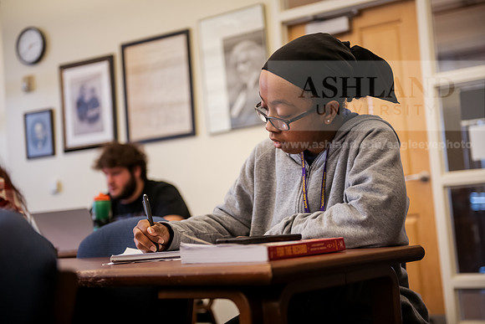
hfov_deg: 36.2
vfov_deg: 24.6
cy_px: 162
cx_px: 242
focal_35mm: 55
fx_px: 741
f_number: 2.8
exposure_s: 1/200
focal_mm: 55
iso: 1000
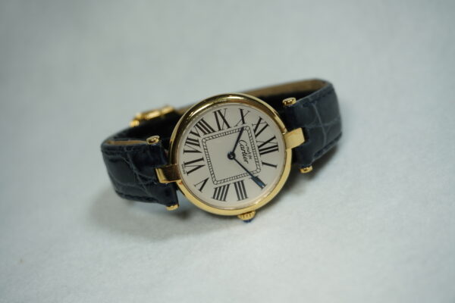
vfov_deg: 25.8
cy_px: 152
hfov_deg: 37.9
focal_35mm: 52
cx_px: 228
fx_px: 663
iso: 125
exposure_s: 1/60
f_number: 5.6
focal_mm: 35
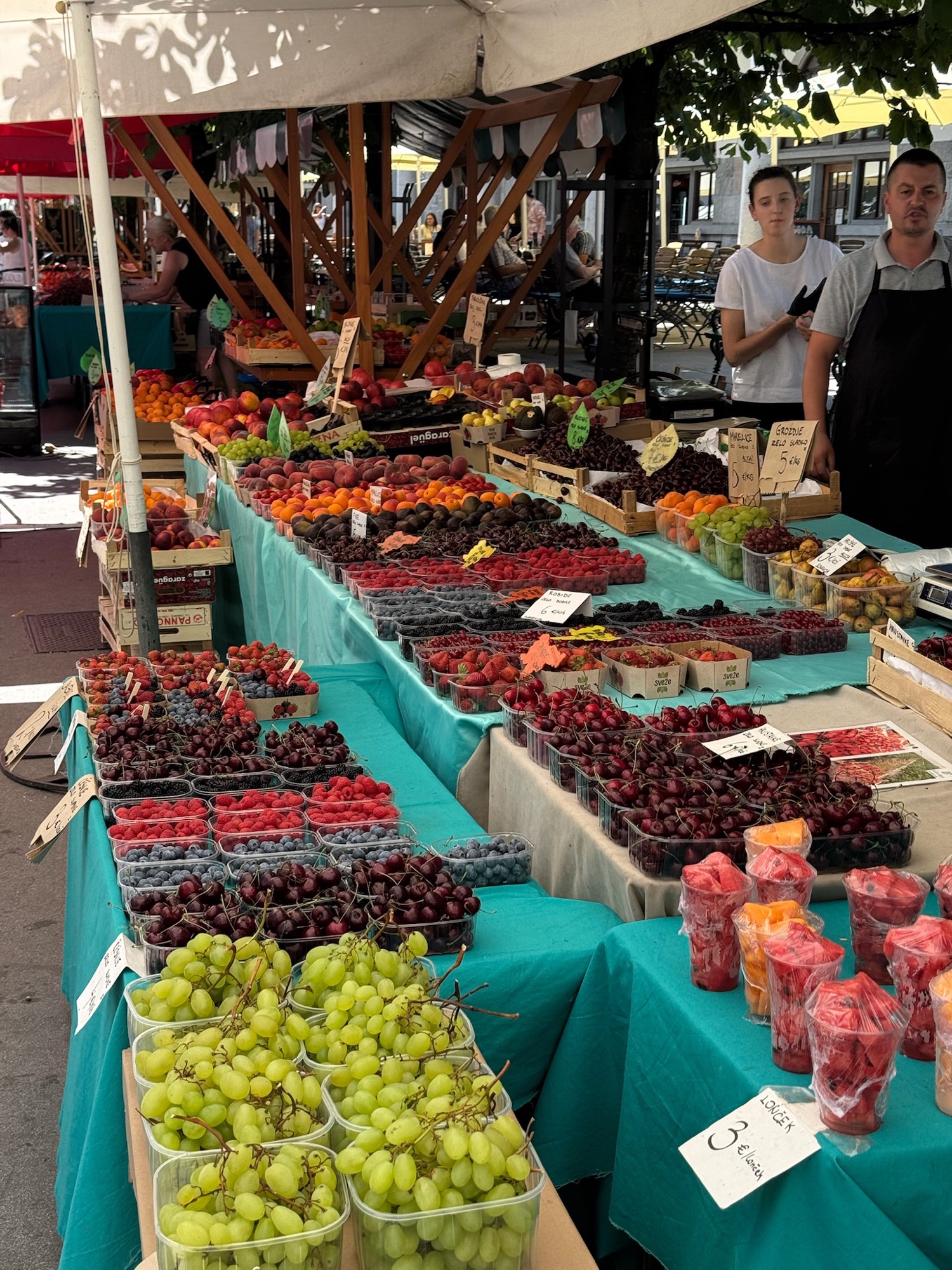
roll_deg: -1.4
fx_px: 1760
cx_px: 476
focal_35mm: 48
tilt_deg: -12.7
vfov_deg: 39.7
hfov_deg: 30.3
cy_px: 635
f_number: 1.78
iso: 64
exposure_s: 1/1114
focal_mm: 6.76
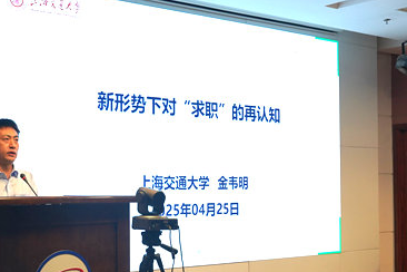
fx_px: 667
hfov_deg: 33.7
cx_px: 145
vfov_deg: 22.9
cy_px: 167
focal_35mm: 59
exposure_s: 1/160
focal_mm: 24
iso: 800
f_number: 4
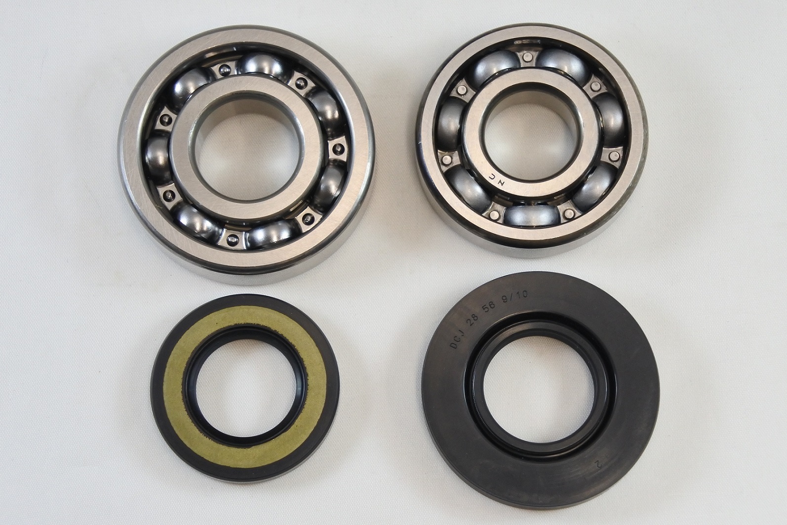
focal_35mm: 81
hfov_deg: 25.1
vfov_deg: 16.9
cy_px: 262
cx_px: 394
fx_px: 1771
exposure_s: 1/125
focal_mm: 30
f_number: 5.6
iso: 640
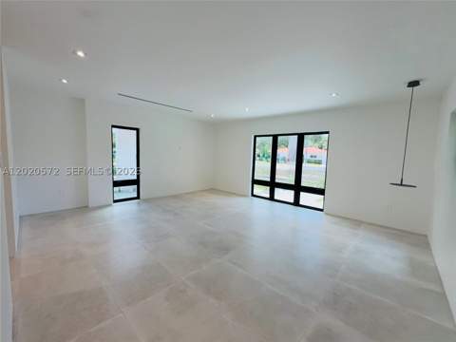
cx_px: 228
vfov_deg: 85.7
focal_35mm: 14
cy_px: 171
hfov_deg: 102.1
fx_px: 184
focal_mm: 2.22
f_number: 2.2
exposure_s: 1/114
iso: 64
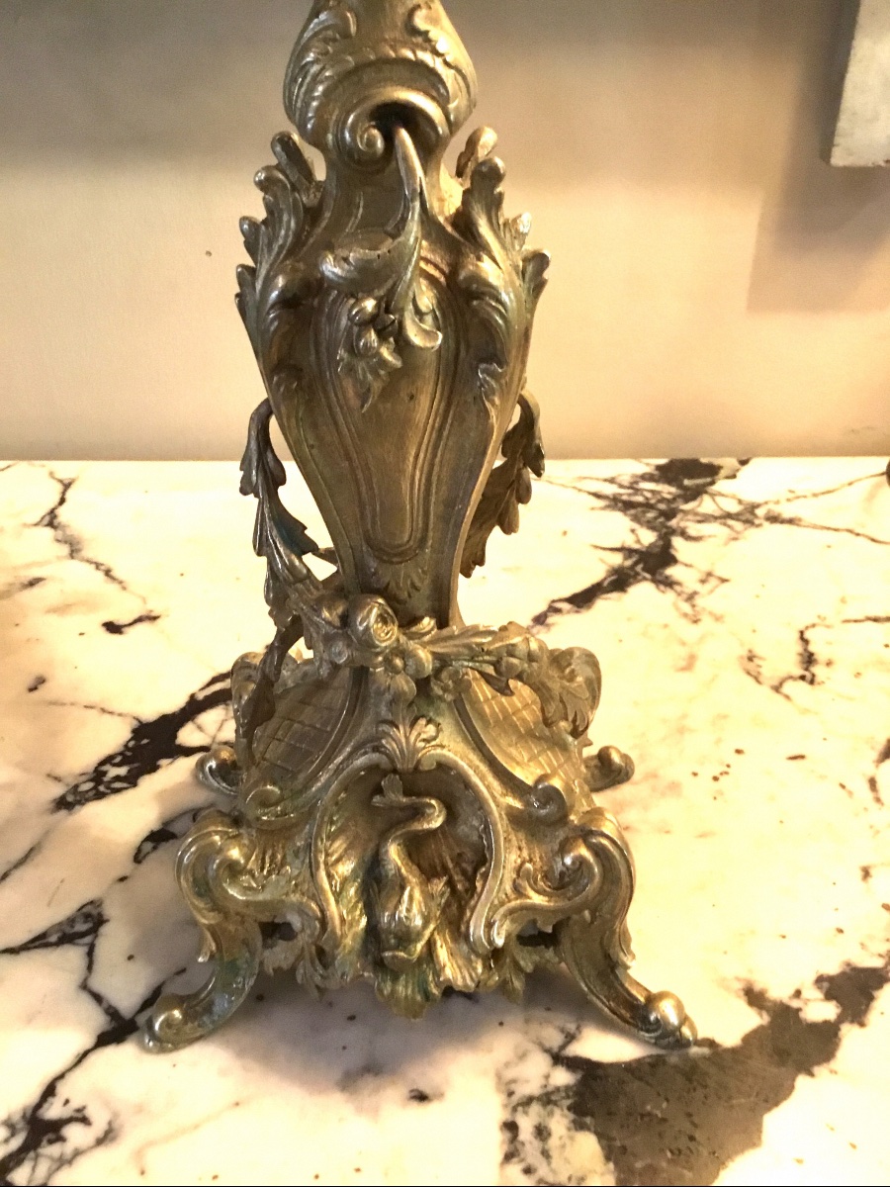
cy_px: 594
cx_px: 445
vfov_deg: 58.4
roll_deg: +0.7
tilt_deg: -34.0
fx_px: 1063
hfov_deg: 45.4
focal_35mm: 31
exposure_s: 1/33
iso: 250
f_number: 2.4
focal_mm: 3.3
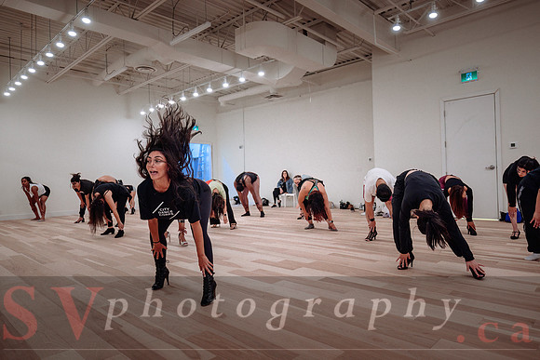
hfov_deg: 73.7
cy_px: 180
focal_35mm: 24
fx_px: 360
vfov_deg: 53.2
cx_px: 270
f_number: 2.8
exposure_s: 1/320
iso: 1600
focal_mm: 24
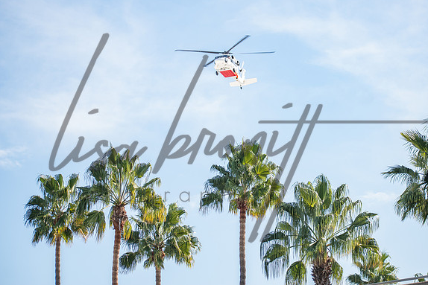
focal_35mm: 120
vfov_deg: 11.4
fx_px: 1427
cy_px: 123
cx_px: 244
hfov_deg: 17.1
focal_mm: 70
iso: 100
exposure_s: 1/320
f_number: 4.5
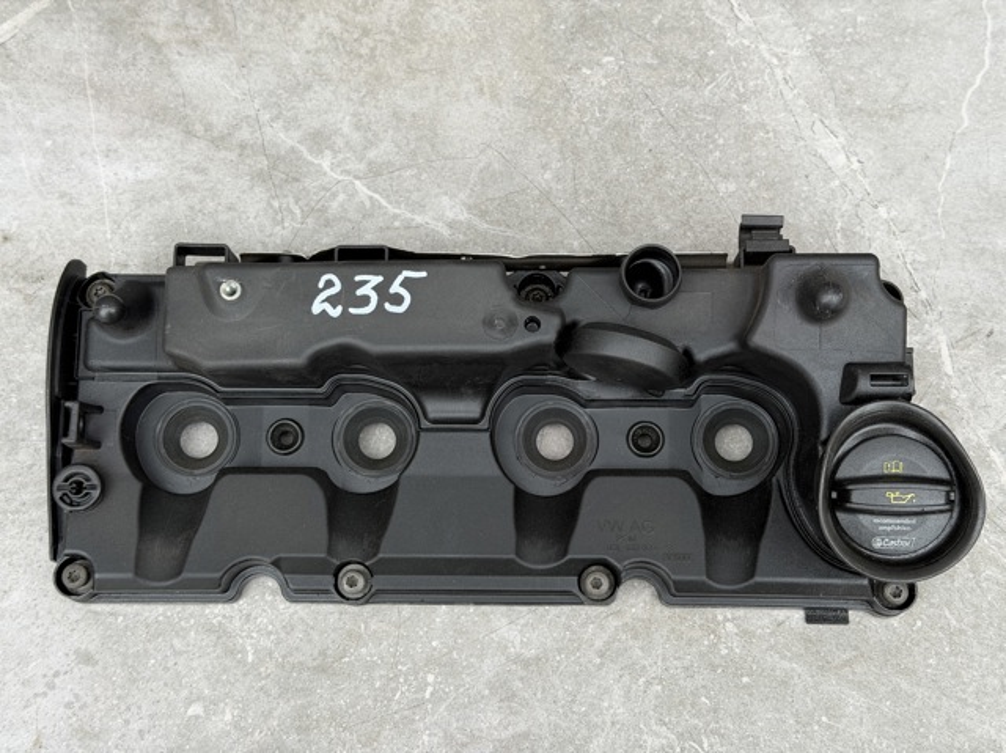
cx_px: 503
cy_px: 376
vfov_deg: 30.2
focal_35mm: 48
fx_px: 1394
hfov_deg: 39.7
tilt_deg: -65.4
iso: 50
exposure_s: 1/144
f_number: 1.78
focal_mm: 6.76
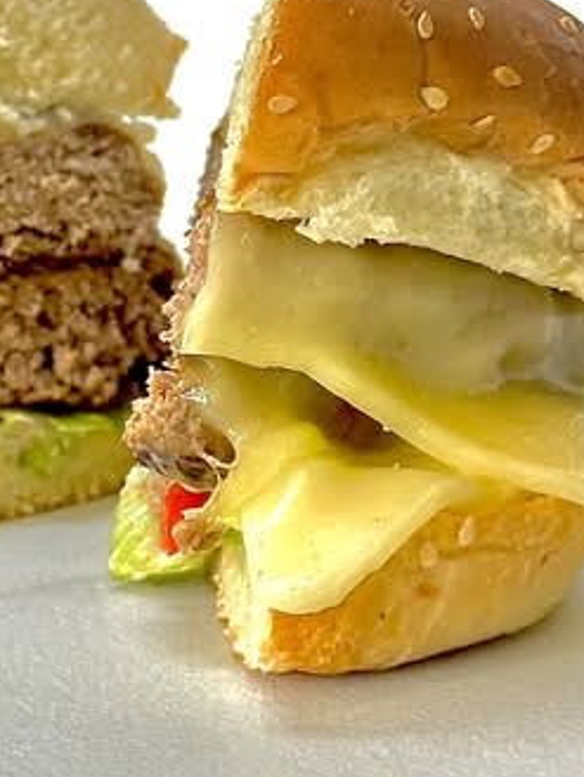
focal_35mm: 107
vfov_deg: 18.3
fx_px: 2405
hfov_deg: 13.7
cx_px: 78
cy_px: 263
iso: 80
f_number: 1.78
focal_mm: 6.86
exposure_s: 1/120
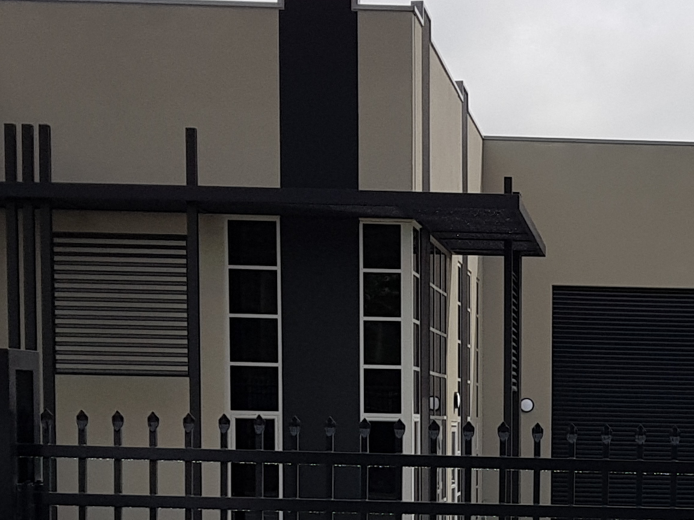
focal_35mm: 91
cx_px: 765
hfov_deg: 20.5
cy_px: 569
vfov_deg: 15.8
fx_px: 1824
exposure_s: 1/3824
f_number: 1.7
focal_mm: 4.2
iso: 40
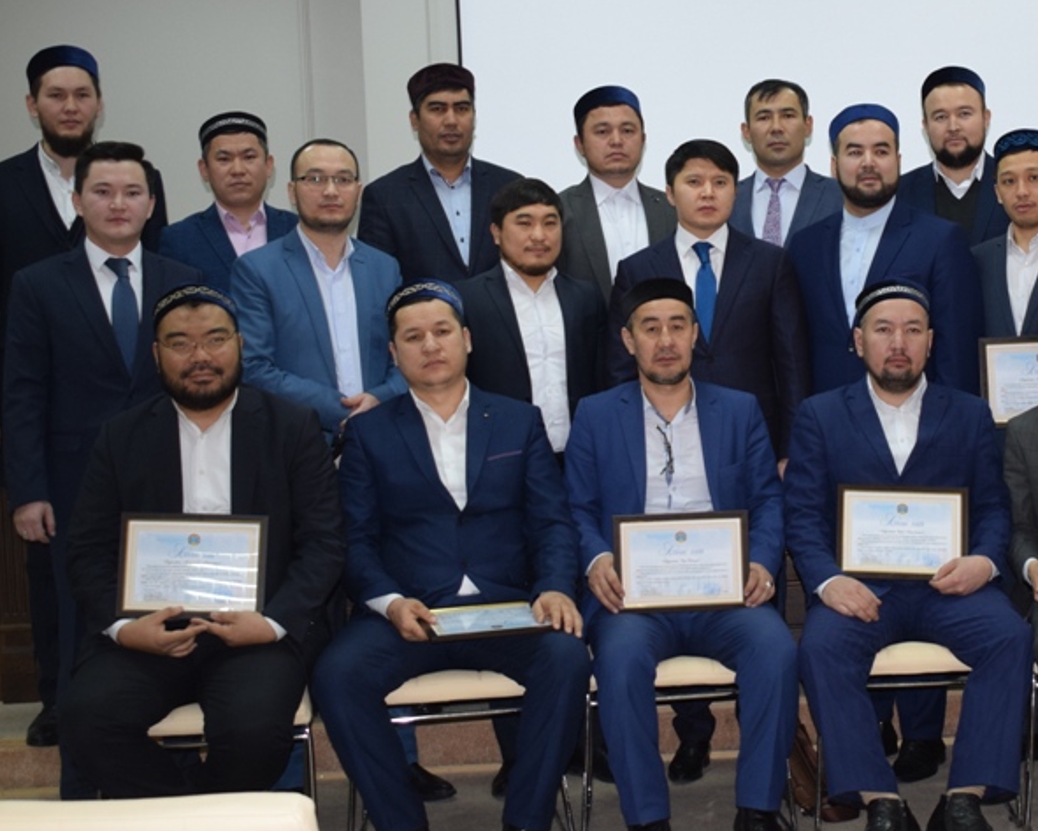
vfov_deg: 23.2
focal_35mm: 66
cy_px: 312
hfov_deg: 28.3
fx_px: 2022
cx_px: 785
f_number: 4.5
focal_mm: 27
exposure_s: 1/80
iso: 800
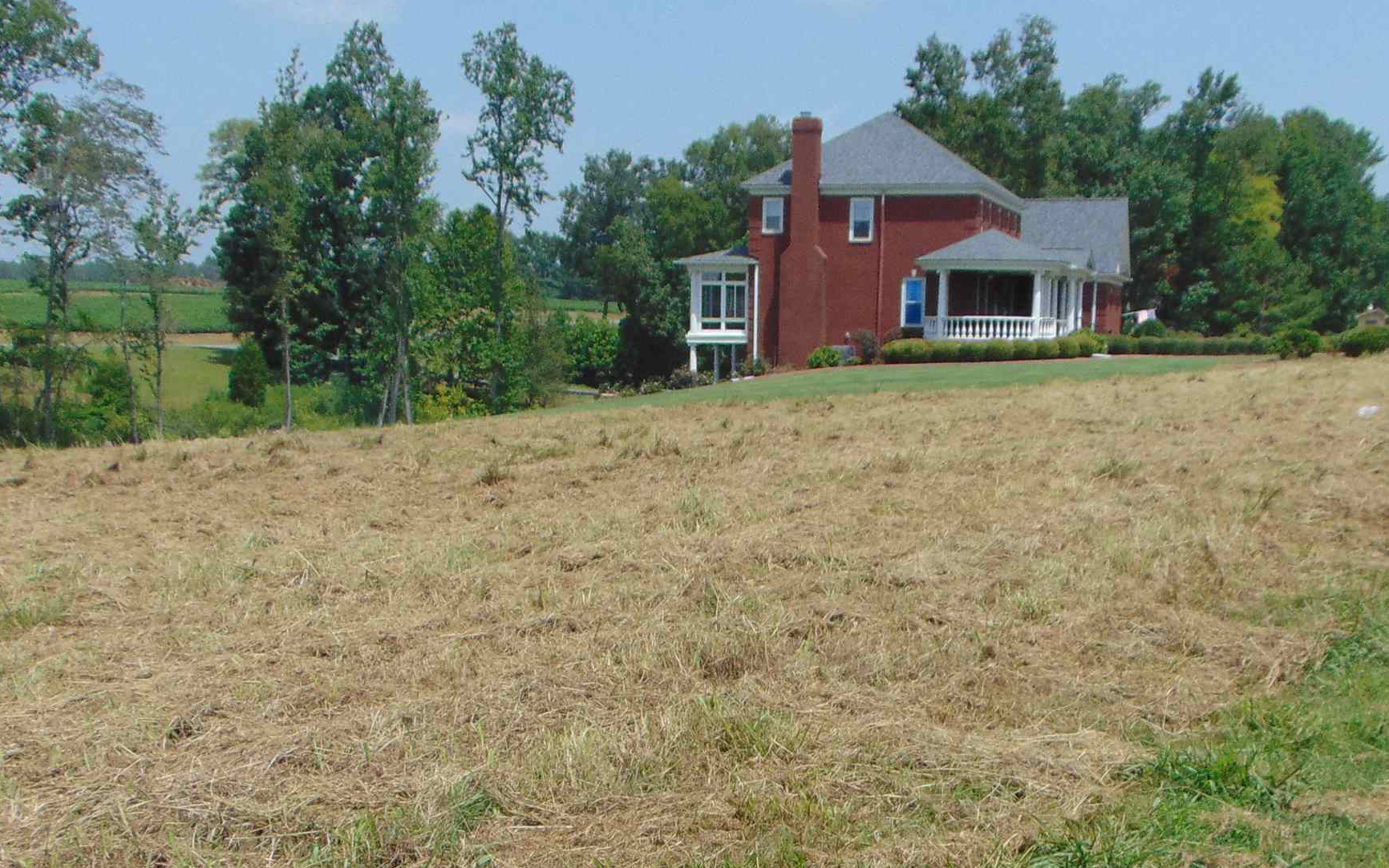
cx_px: 730
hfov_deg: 42.6
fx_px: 1779
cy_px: 755
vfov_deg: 26.6
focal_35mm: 47
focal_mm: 4.5
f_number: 7.7
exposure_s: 1/250
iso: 80
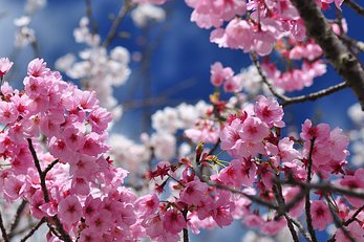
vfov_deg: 6.9
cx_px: 133
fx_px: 2011
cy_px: 97
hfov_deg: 10.3
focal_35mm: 199
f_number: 5.6
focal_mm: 90
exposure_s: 1/400
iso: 200
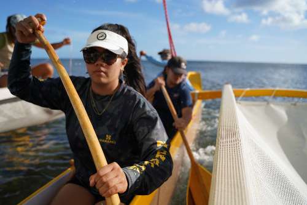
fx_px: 239
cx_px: 154
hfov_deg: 65.5
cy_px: 102
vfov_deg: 46.4
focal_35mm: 28
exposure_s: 1/4000
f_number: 3.2
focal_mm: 28
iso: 200
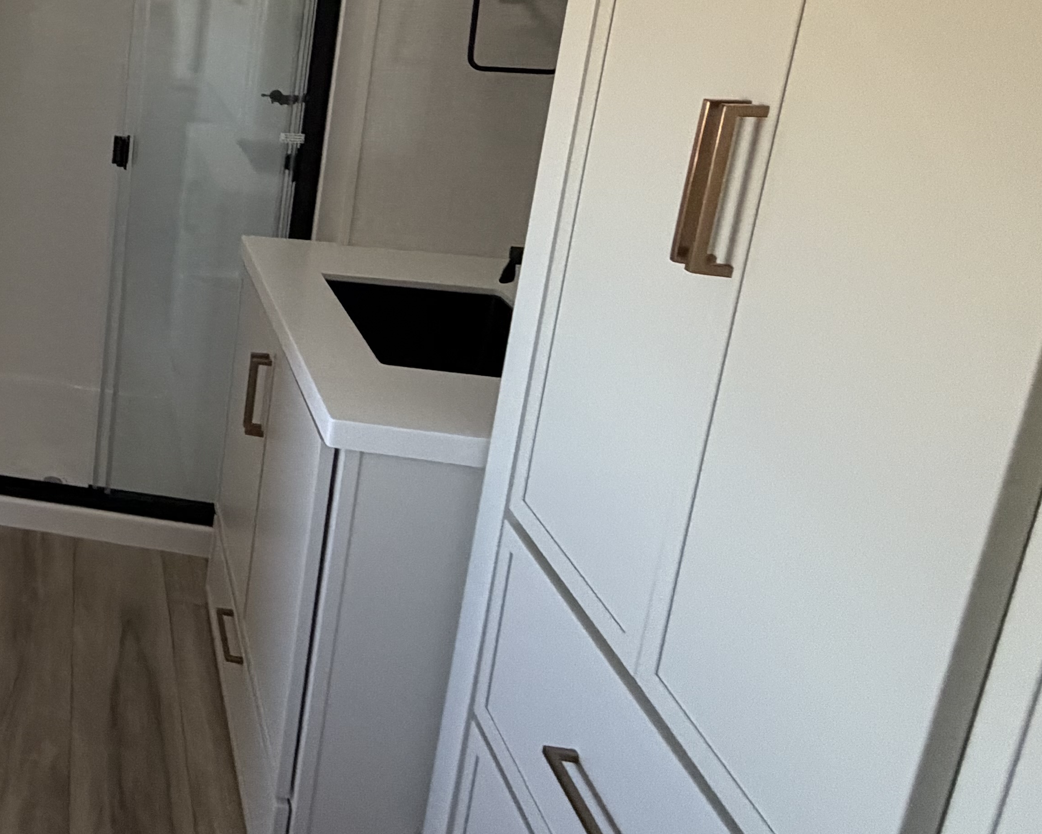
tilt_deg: -12.8
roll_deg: +1.1
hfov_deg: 39.6
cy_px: 144
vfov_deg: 41.2
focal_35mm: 34
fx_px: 1049
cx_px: -180
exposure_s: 1/60
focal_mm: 2.22
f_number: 2.2
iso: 500
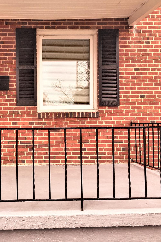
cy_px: 119
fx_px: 275
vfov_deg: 47.4
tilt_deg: +0.2
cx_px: 21
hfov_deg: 31.3
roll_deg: -0.6
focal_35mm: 41
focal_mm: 4.15
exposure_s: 1/120
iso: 32
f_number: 2.2
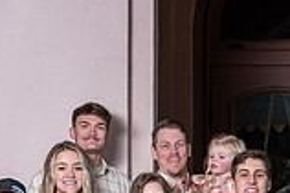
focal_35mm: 349
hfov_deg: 5.9
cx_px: 301
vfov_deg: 3.9
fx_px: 2808
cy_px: 334
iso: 200
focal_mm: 95
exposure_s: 1/125
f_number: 4
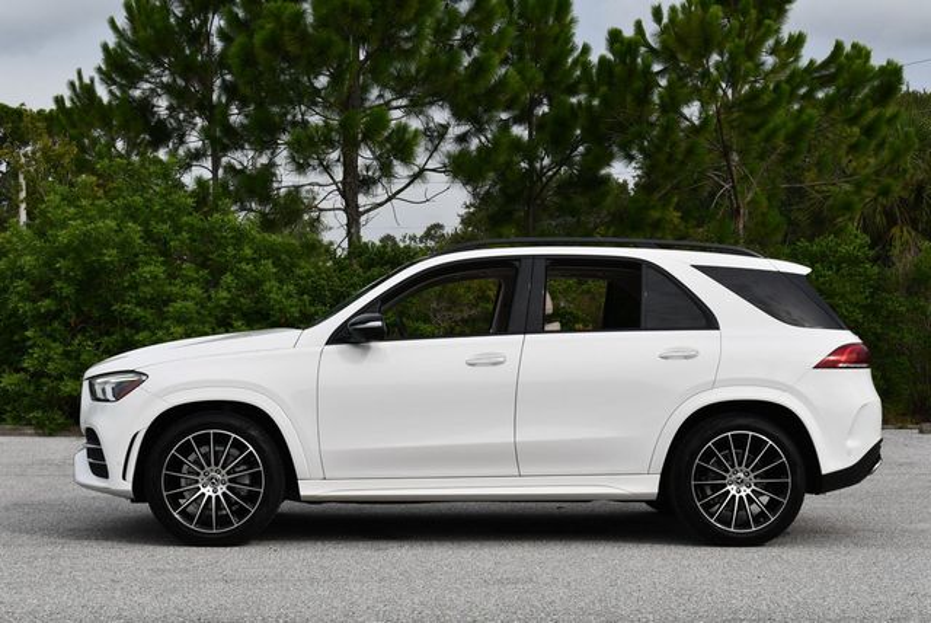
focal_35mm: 58
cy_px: 312
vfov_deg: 23.4
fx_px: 1501
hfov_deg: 34.5
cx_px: 466
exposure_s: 1/250
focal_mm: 29
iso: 110
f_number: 8
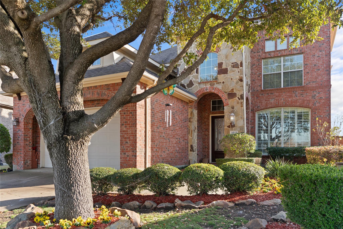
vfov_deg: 47.9
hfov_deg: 67.4
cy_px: 114
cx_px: 172
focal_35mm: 27
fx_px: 257
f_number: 2.8
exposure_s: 1/160
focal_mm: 18
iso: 200
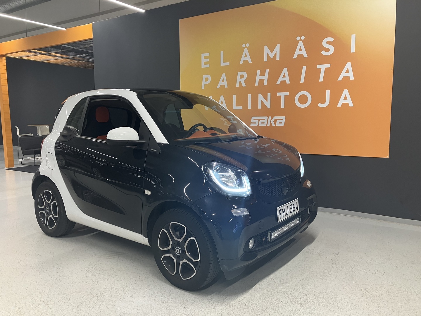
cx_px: 210
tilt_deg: -5.2
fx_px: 341
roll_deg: +0.0
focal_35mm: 28
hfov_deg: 63.4
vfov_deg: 49.7
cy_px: 158
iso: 80
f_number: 1.8
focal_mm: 3.99
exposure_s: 1/50
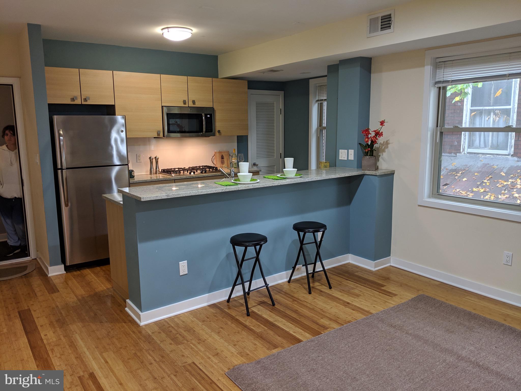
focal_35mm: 27
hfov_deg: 65.3
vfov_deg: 51.4
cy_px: 196
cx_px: 260
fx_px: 406
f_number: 1.8
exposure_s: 1/24
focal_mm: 4.44
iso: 98
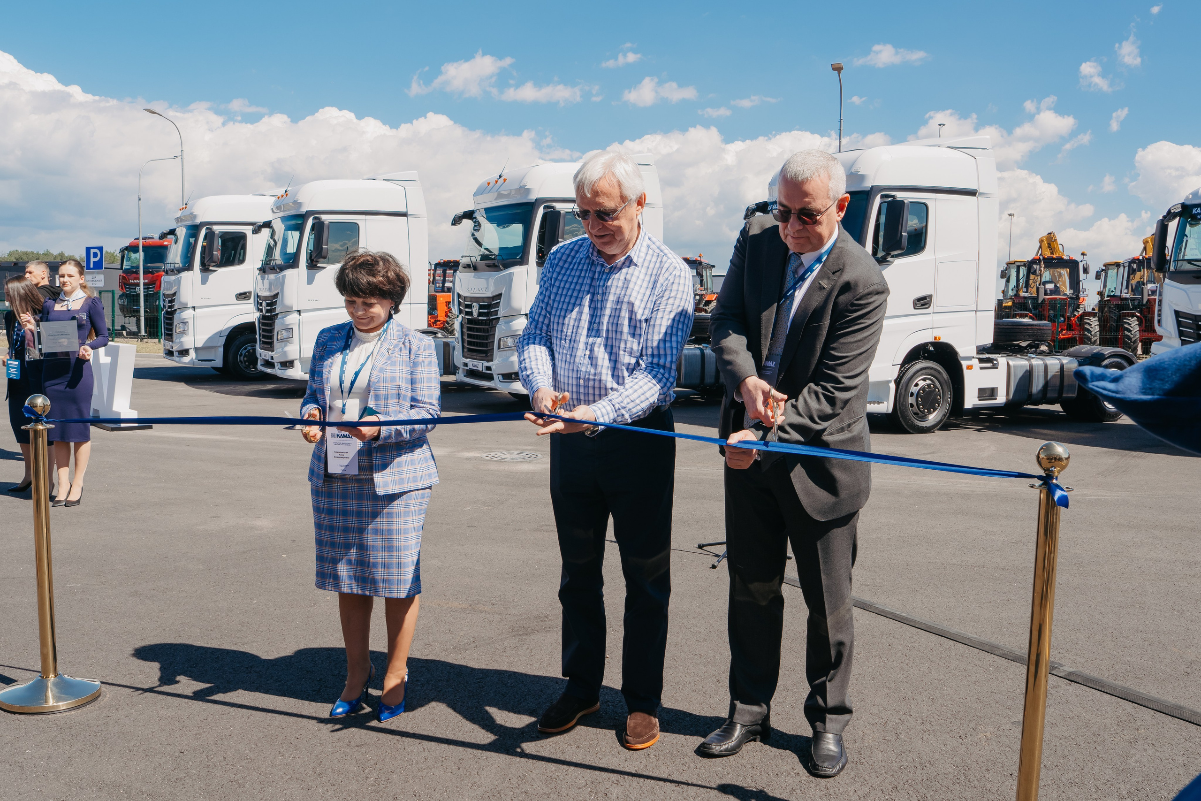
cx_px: 600
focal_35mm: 29
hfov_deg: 64.4
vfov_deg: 45.5
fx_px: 954
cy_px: 400
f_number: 13
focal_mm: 28
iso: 160
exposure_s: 1/125
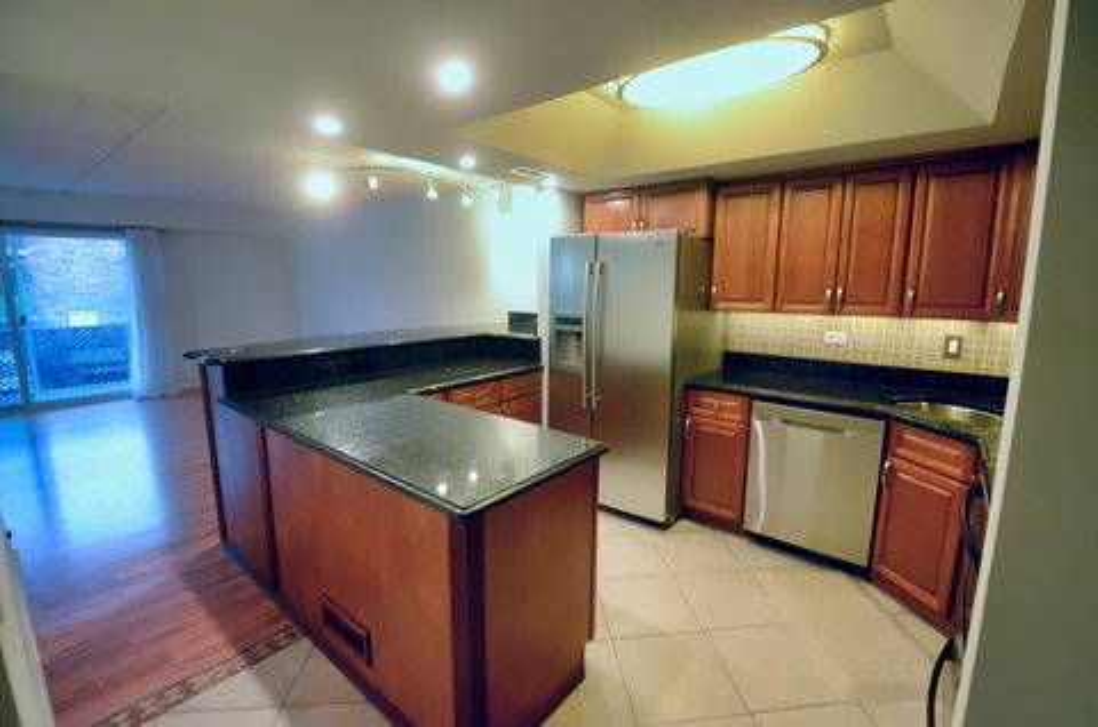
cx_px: 549
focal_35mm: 15
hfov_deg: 100.5
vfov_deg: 77.1
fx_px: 457
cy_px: 364
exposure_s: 1/100
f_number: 5.6
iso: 6400
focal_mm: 10
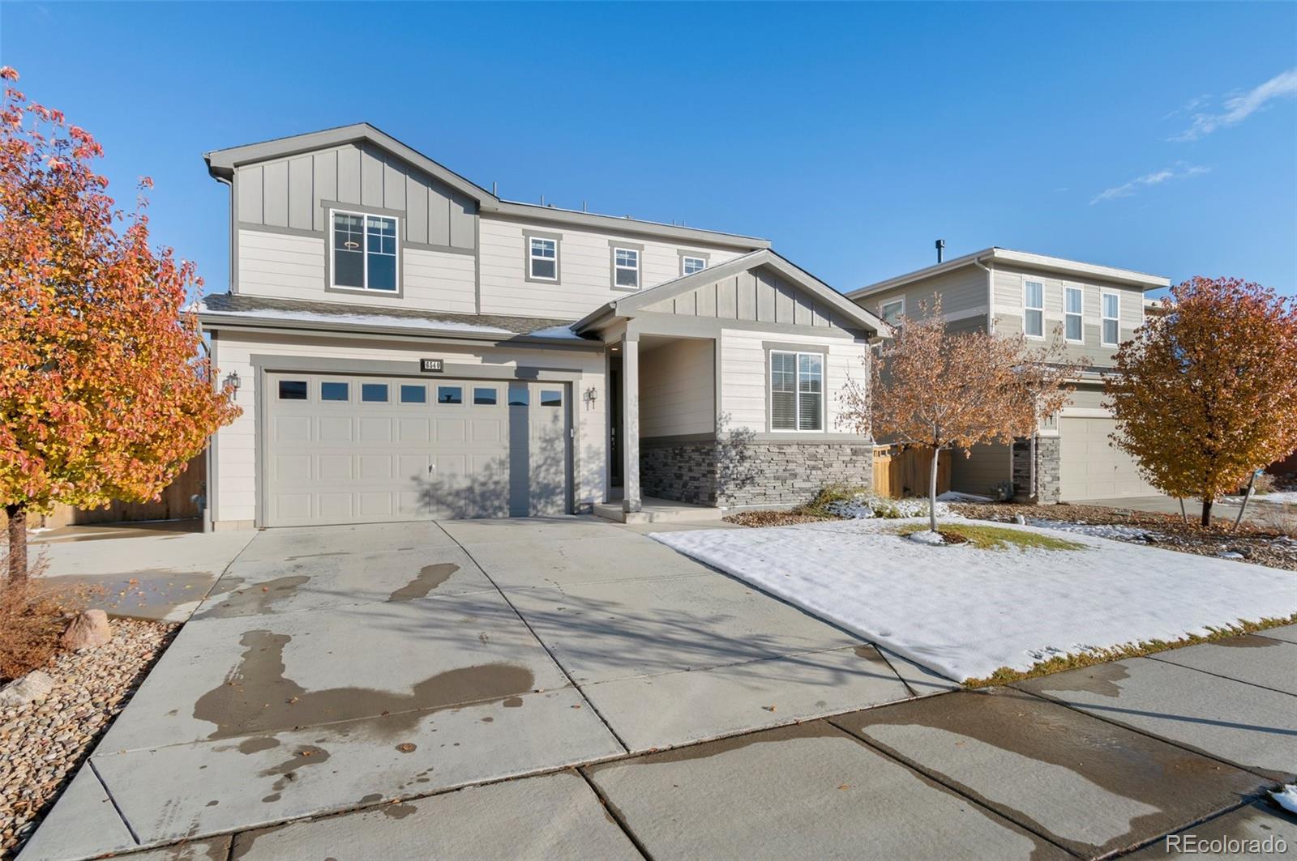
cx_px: 648
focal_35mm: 17
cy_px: 430
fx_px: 612
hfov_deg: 93.3
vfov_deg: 70.3
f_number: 8
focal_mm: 17
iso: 400
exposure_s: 1/400
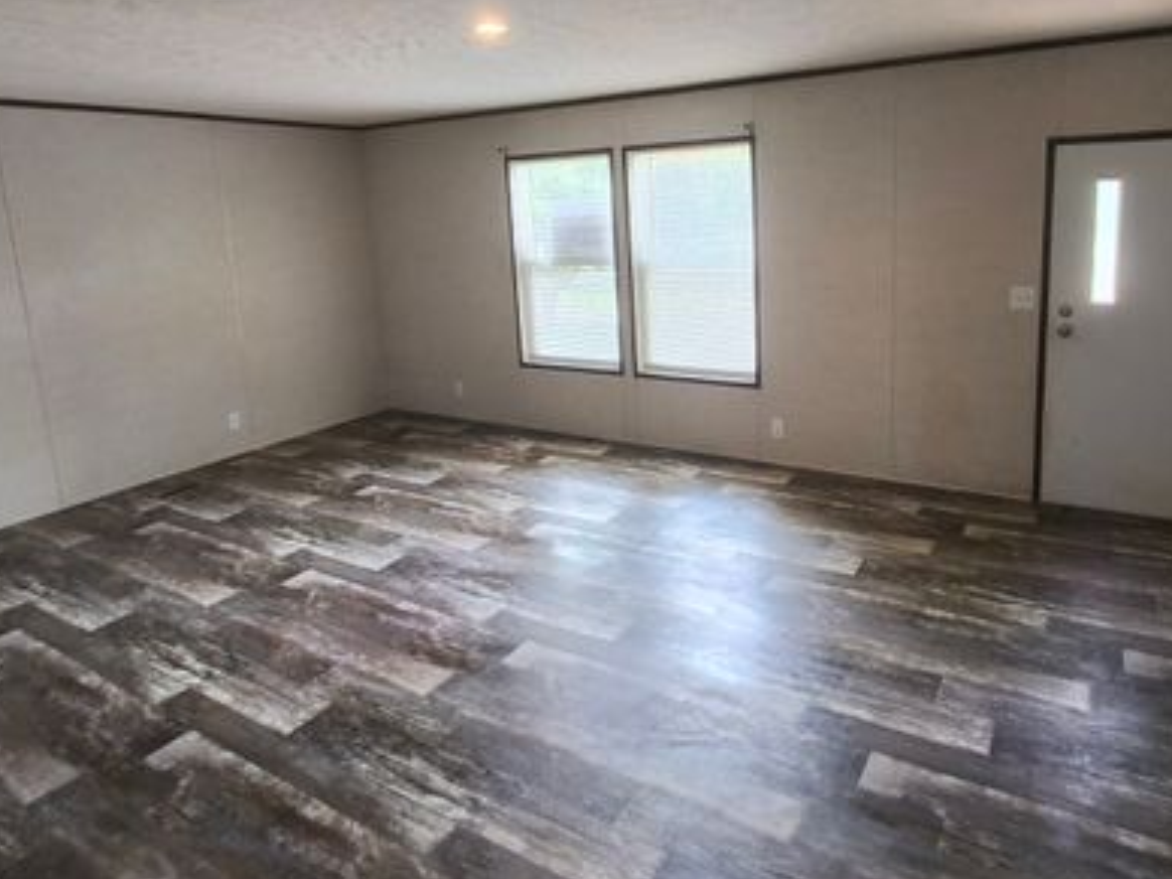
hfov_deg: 75.8
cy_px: 338
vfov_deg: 60.4
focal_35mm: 22
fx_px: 745
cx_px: 687
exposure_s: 1/50
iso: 80
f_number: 2.2
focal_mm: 1.46
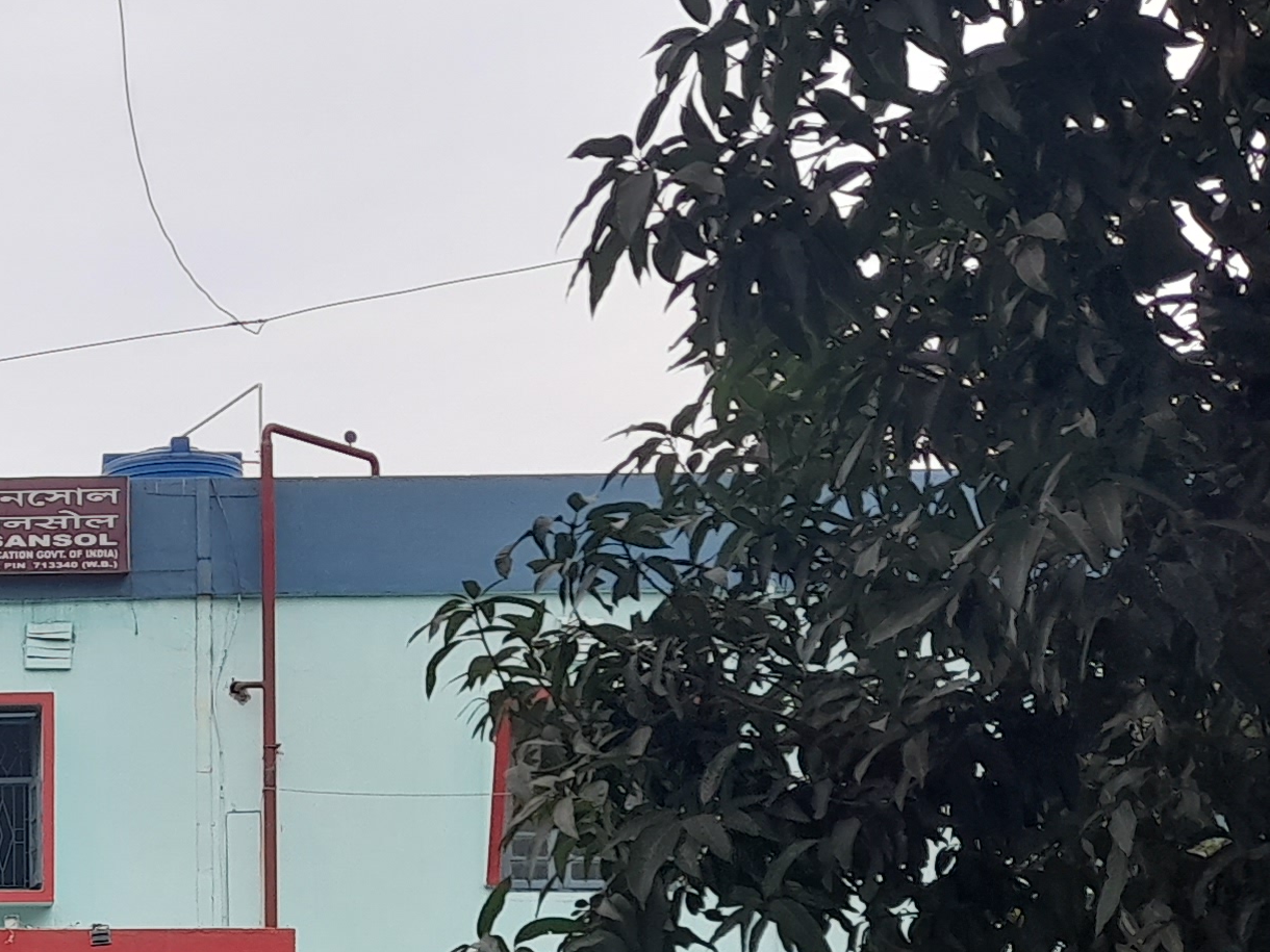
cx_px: -354
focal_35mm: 82
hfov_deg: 21.7
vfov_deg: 17.4
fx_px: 3008
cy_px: 1024
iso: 20
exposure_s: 1/276
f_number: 2
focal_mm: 4.6
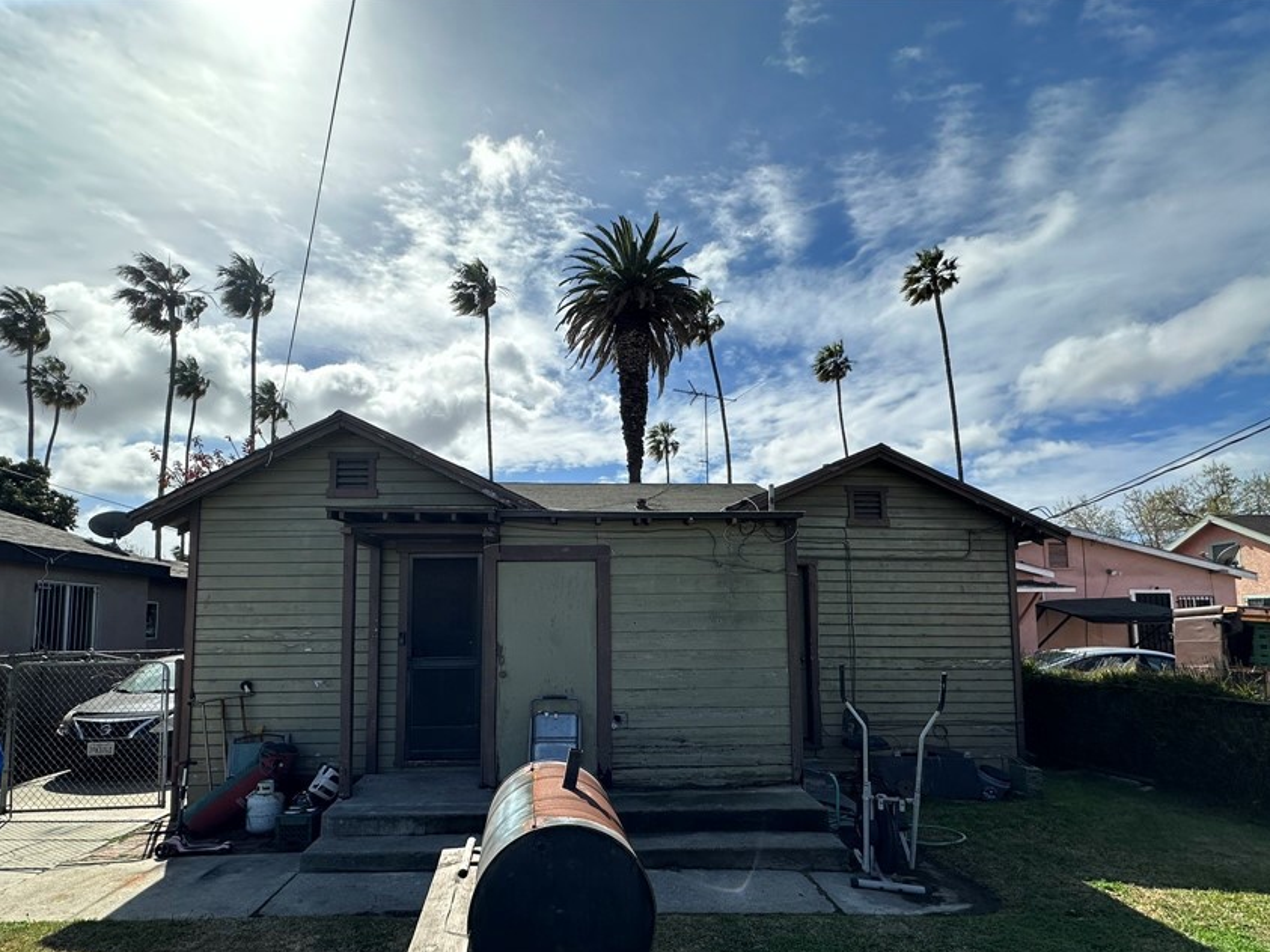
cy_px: 574
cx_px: 577
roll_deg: -0.3
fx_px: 624
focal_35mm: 17
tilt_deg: +5.7
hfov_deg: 90.8
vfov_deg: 73.9
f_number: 2.2
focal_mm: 2.22
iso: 50
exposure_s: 1/2020
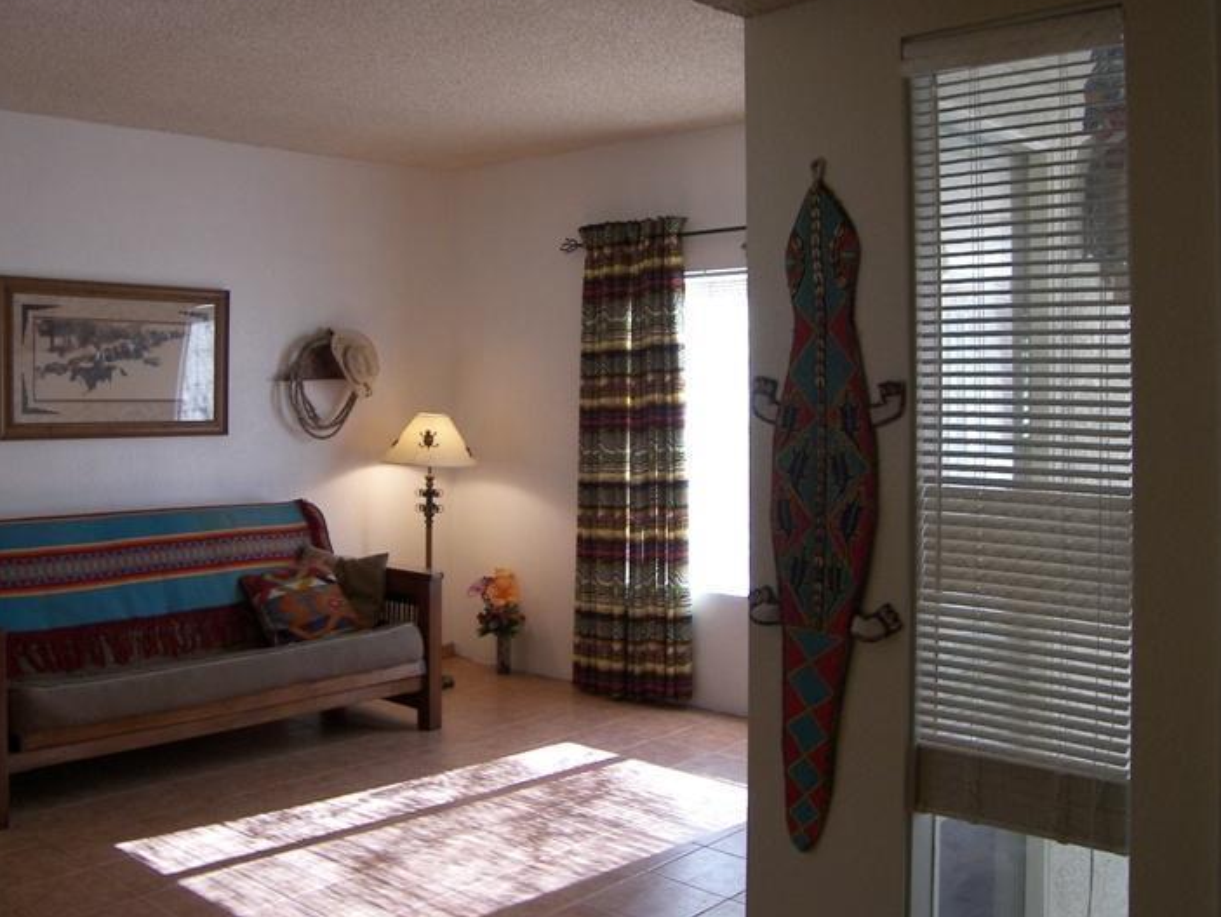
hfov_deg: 52.2
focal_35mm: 35
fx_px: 1235
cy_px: 390
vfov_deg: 40.6
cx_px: 484
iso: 100
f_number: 2.8
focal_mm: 5
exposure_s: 1/25
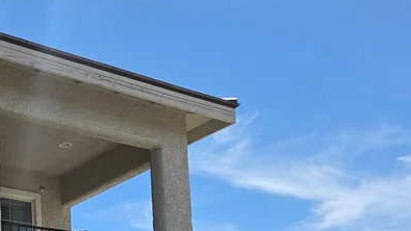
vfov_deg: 16.8
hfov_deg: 29.2
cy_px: 343
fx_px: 708
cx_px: -44
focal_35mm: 65
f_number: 1.8
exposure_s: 1/4885
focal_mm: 5.4
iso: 80
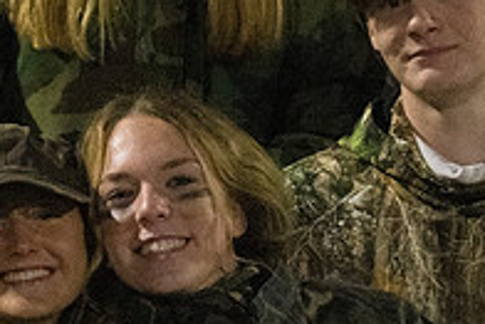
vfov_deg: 1.7
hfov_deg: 2.5
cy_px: 354
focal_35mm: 819
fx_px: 11042
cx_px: 57
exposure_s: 1/500
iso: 8000
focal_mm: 185
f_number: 5
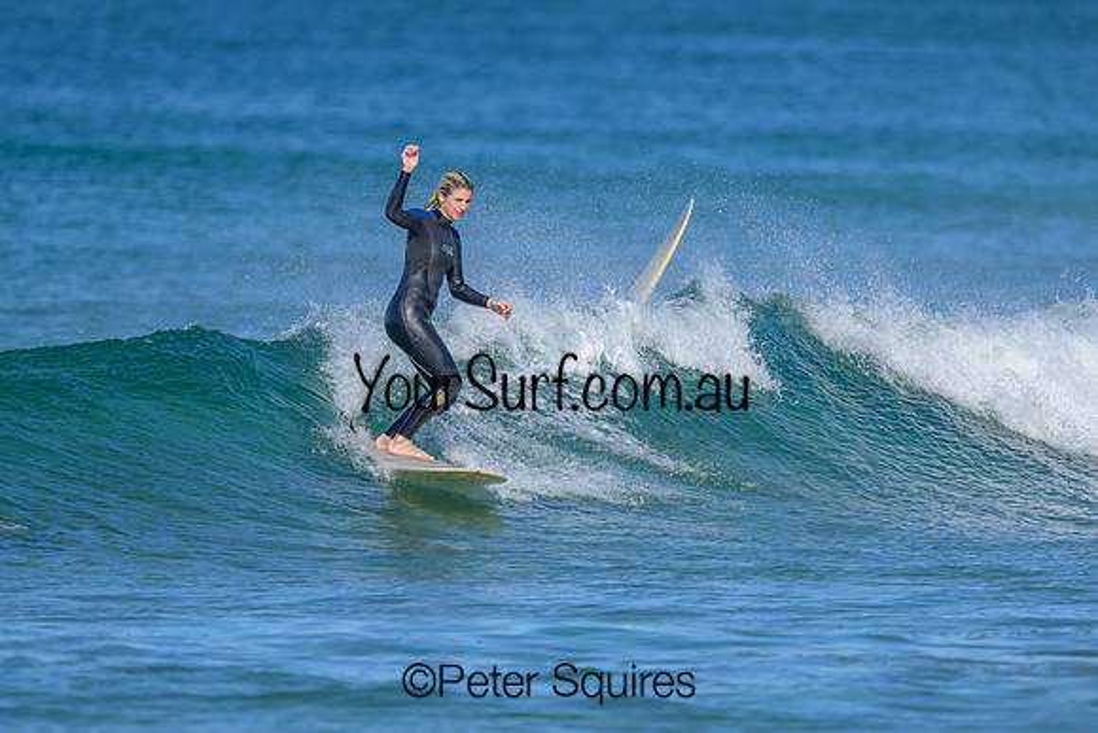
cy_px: 366
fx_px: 33341
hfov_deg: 1.9
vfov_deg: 1.3
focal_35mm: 1093
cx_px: 448
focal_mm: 800
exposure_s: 1/2000
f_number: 6.3
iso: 280
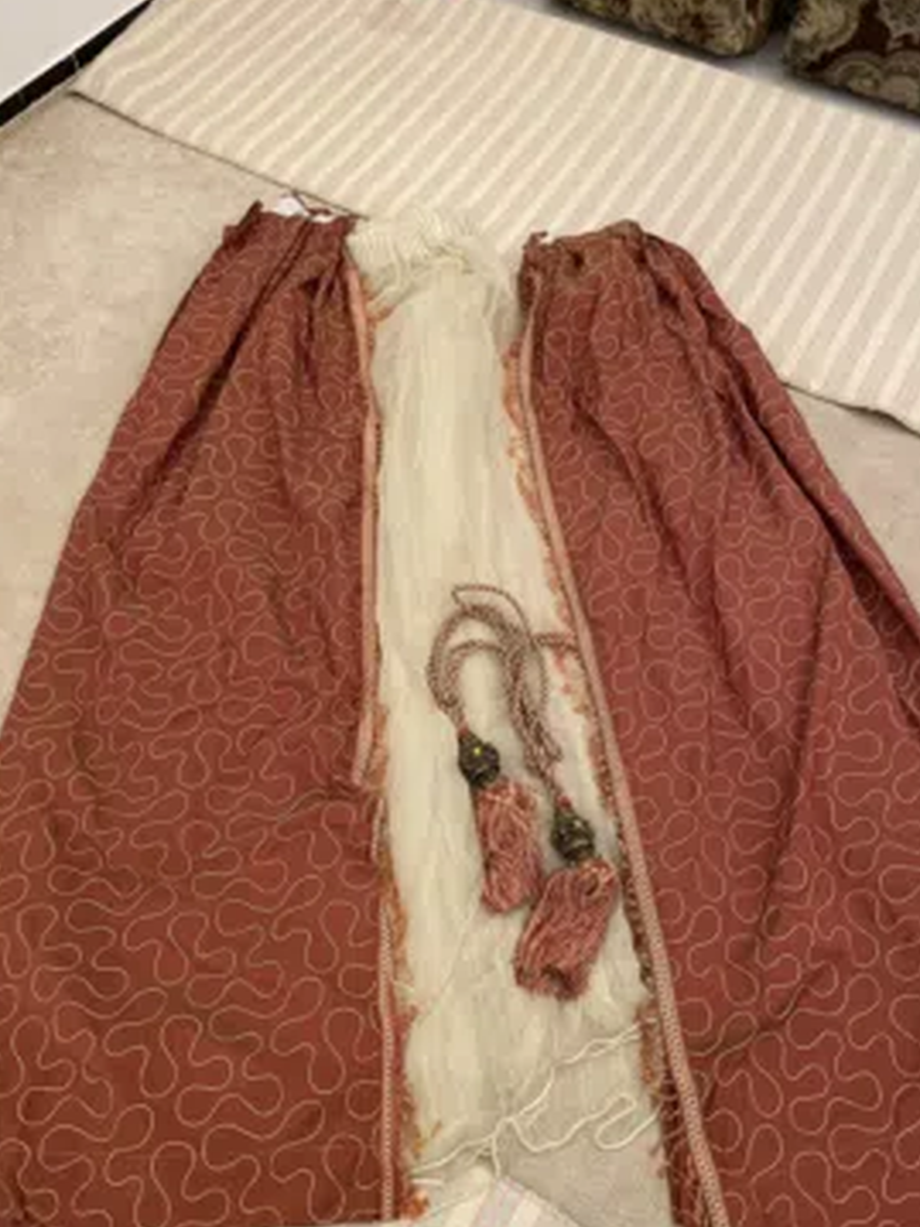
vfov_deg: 61.7
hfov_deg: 48.2
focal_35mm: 29
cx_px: 462
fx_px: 1028
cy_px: 632
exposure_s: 1/50
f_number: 1.6
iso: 400
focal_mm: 4.2
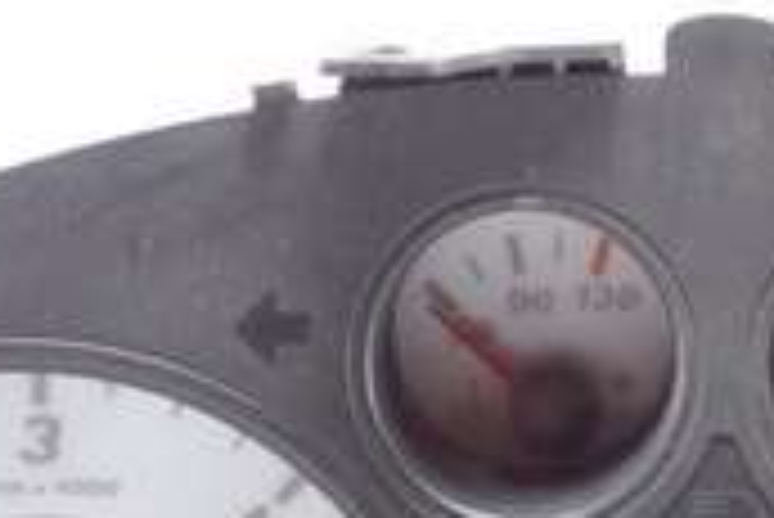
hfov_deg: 9.0
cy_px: 995
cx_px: 729
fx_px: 4906
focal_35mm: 228
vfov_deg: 5.9
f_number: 3.2
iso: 800
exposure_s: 1/60
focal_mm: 18.88
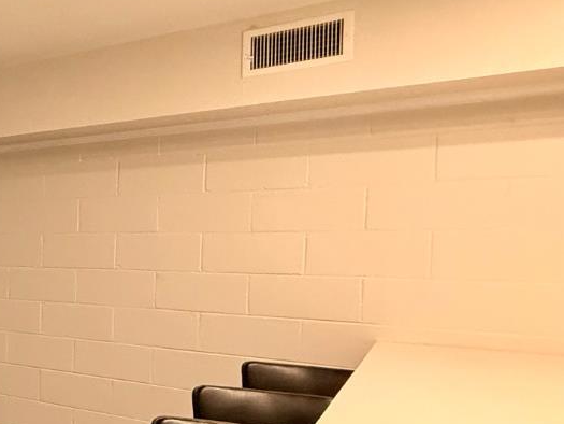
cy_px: 268
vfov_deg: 35.7
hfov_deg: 30.7
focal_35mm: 40
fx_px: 652
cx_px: -241
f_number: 2.2
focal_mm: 2.22
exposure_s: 1/60
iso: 250
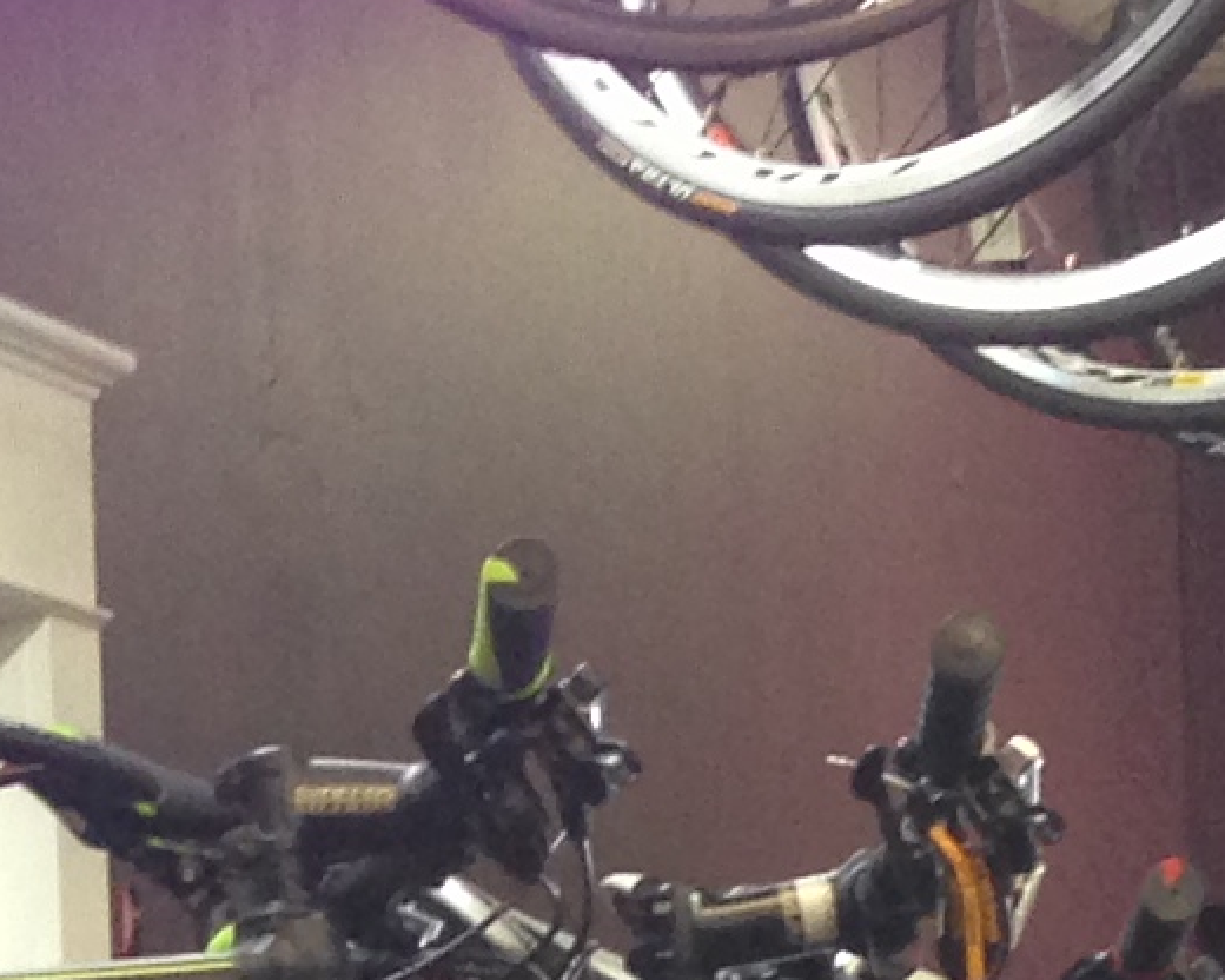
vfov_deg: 7.0
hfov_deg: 9.5
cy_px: 2787
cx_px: 26
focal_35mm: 202
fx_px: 7324
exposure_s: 1/20
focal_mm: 4.13
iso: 160
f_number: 2.4
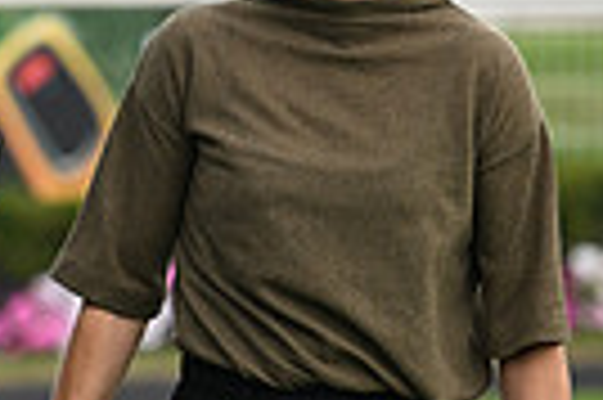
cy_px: -169
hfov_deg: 2.4
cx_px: -598
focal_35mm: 866
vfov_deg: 1.6
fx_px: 14488
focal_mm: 200
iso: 800
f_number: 4.5
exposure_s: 1/1250
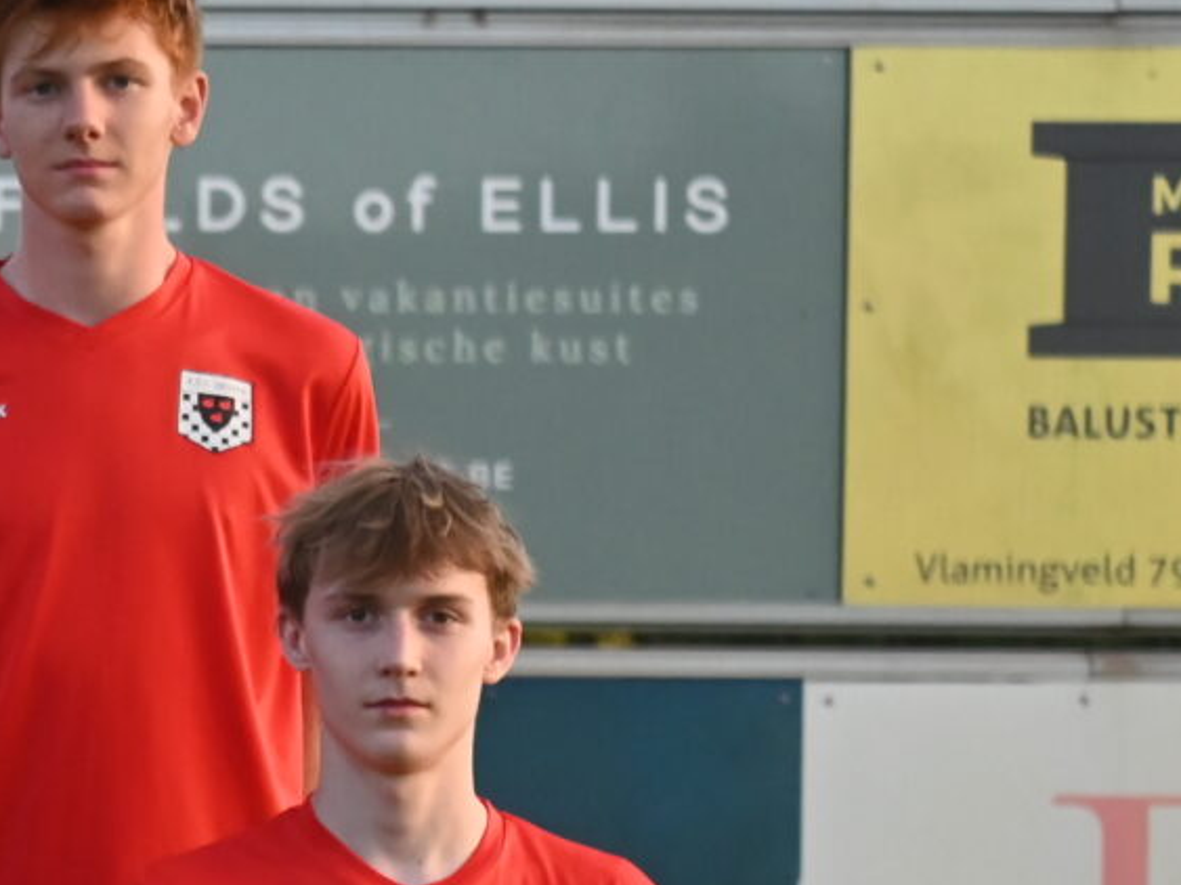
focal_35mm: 271
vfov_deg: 5.4
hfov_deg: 7.1
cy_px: 1450
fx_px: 9244
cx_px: -1114
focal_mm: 62
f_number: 5
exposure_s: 1/1250
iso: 2500
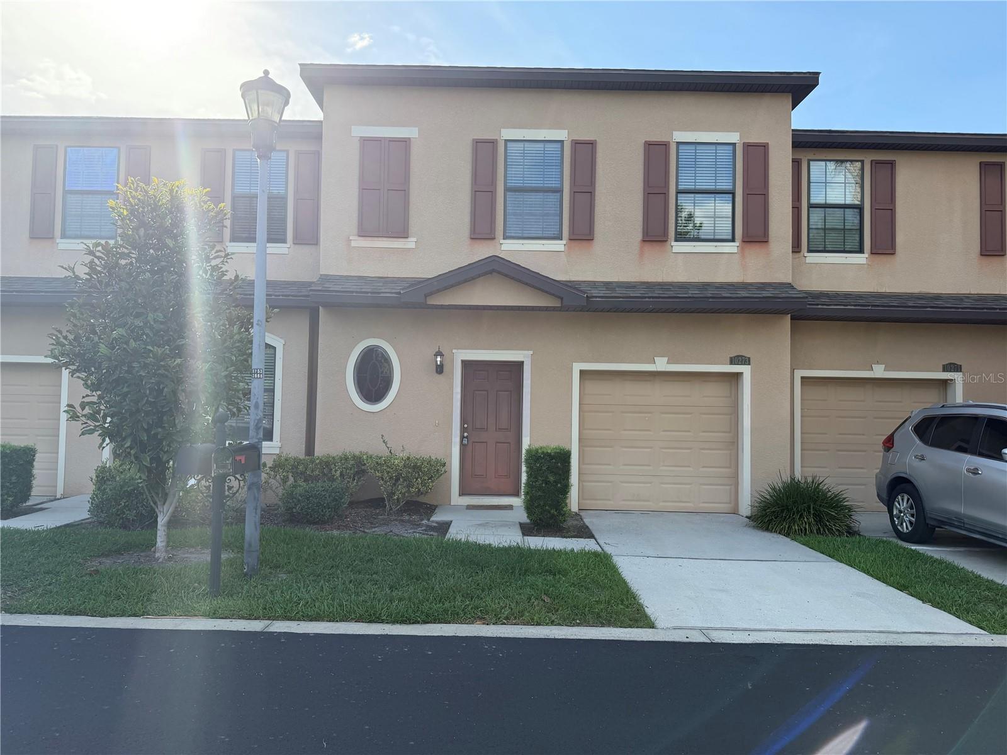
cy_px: 378
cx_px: 504
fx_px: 698
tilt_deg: +1.8
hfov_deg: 71.6
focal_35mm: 24
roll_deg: -1.8
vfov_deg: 56.8
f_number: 1.78
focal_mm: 6.76
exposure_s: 1/2169
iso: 100
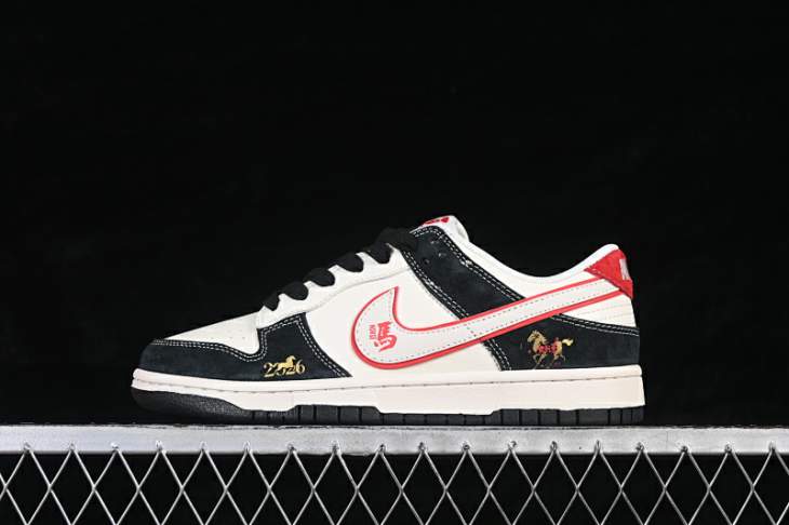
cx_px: 394
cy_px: 262
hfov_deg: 27.0
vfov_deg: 18.2
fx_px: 1643
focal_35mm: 75
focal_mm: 50
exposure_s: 1/60
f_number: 7.1
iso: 160
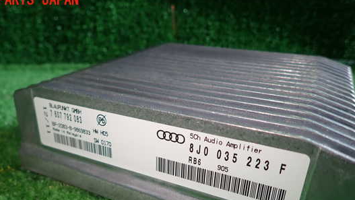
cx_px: 158
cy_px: 143
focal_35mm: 31
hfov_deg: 62.4
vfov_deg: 37.1
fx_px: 292
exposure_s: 1/60
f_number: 2
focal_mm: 4.5
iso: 125
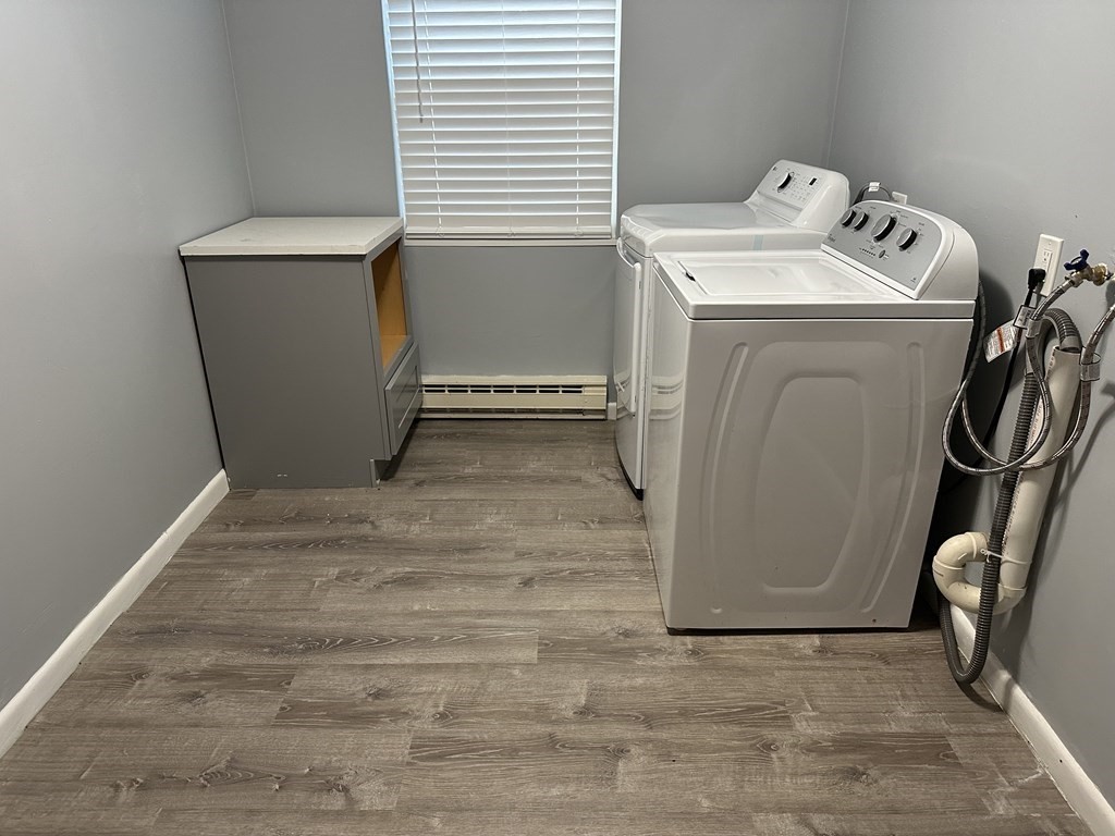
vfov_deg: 56.8
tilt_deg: -22.4
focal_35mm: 24
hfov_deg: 71.6
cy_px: 418
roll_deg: +0.4
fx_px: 773
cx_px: 558
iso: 320
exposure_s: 1/60
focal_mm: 6.86
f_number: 1.78
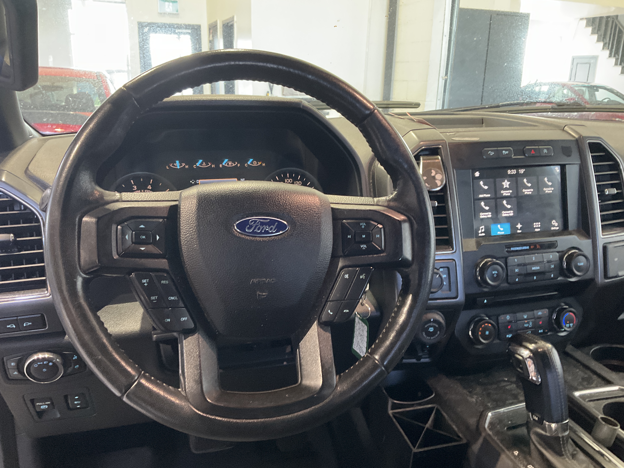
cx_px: 312
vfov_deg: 48.2
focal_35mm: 29
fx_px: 523
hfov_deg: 61.7
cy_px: 234
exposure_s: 1/40
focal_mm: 3
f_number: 1.8
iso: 250
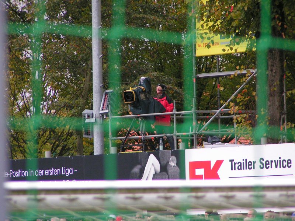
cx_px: 148
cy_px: 110
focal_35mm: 380
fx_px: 3238
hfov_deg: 5.2
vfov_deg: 3.9
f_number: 3.5
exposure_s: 1/200
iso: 200
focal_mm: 58
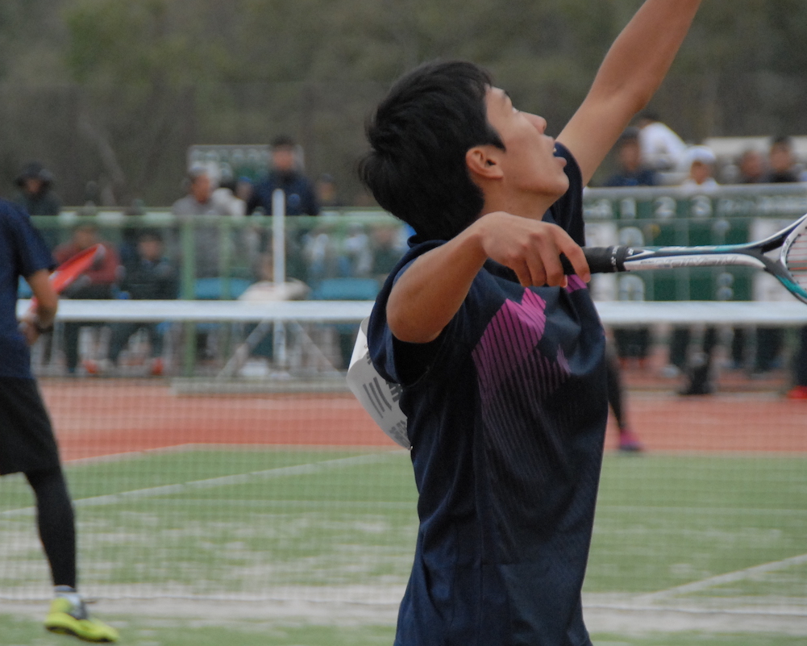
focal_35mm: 338
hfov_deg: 5.7
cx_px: 344
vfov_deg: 4.6
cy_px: 323
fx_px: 8074
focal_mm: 200
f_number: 6.3
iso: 1600
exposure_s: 1/1000
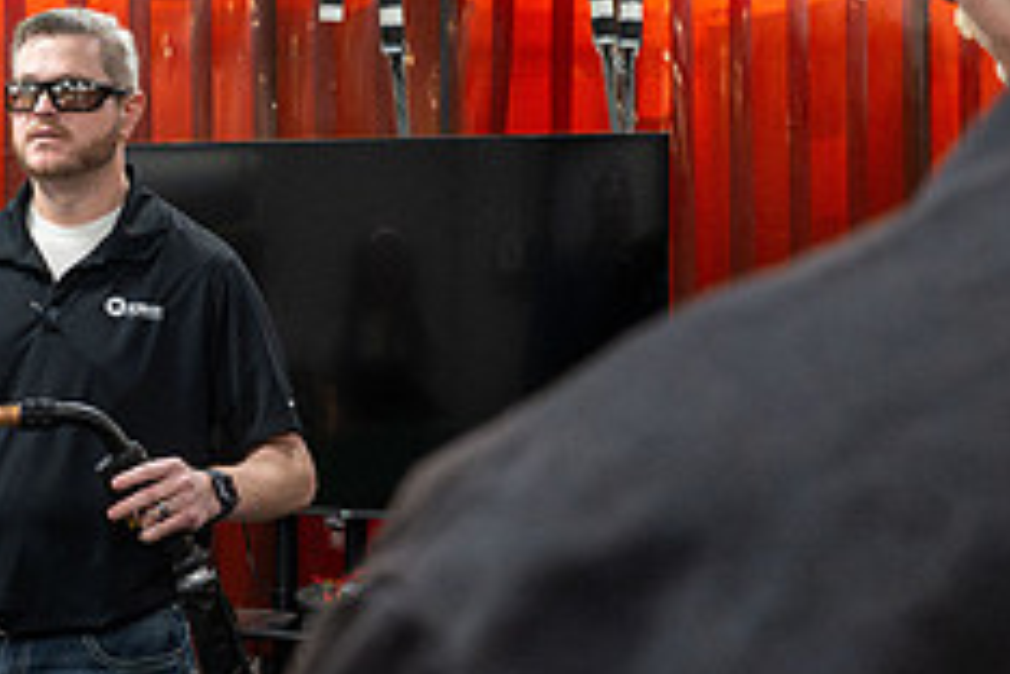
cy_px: 330
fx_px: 2777
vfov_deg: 13.8
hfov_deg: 20.1
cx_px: 55
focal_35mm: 99
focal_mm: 35
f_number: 7.1
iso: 4000
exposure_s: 1/200
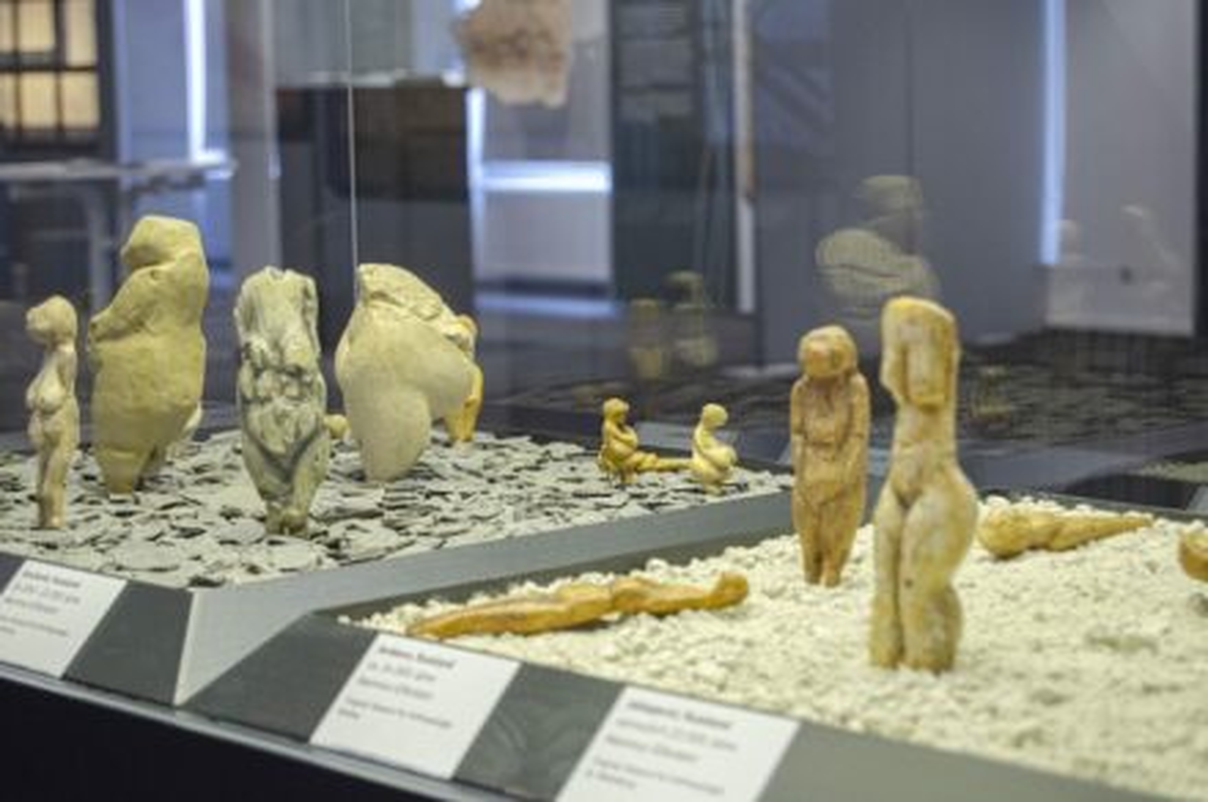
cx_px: 604
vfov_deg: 16.5
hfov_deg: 24.7
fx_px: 2764
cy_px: 401
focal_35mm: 82
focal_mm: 55
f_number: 5.6
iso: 1400
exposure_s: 1/30
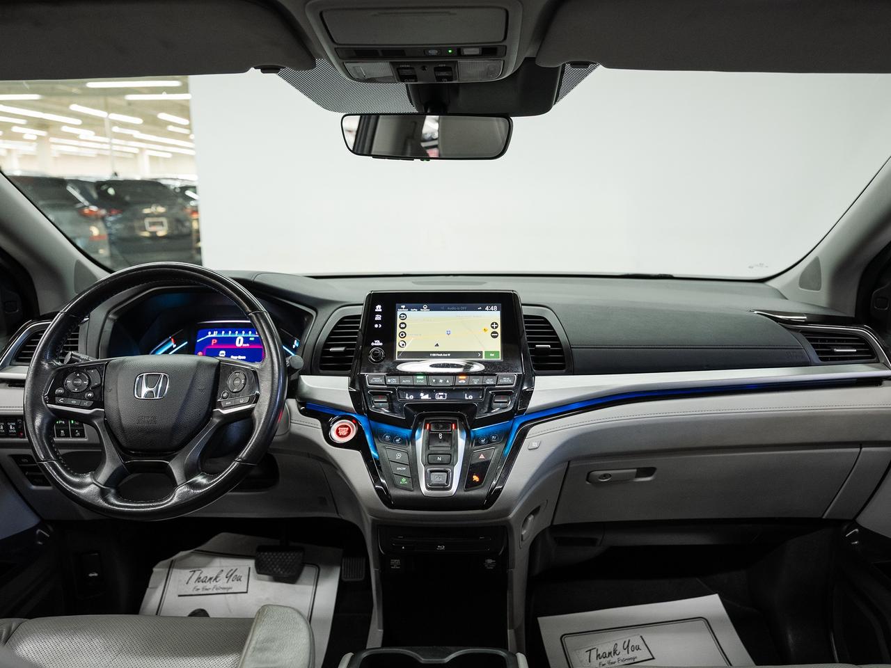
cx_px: 465
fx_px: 676
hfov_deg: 66.7
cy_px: 334
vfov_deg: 52.6
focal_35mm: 26
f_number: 4
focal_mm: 24
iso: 800
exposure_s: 1/40
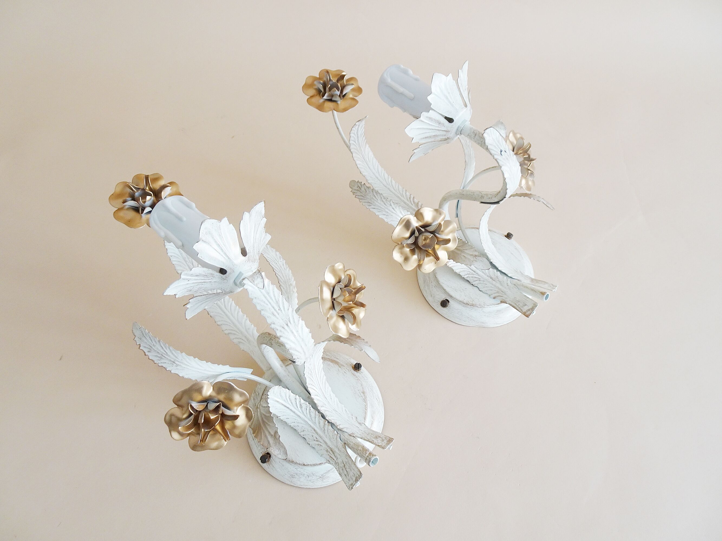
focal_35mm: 24
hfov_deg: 71.6
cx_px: 361
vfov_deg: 56.8
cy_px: 270
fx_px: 501
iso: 80
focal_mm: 4.1
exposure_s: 1/30
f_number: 3.5
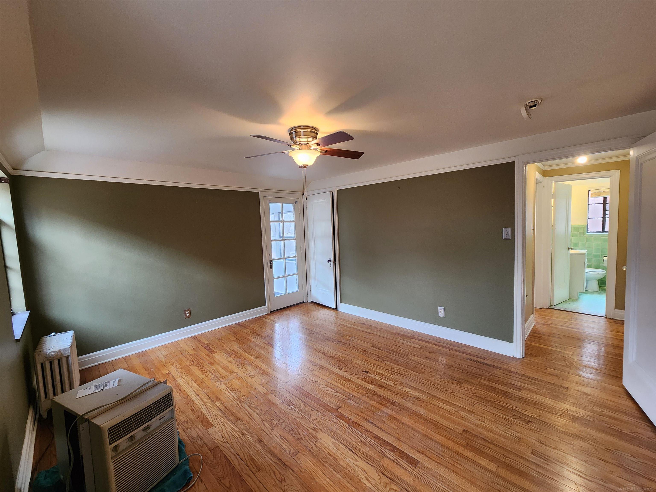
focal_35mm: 13
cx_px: 328
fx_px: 246
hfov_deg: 106.2
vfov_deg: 89.9
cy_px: 246
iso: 250
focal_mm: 2.2
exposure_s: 1/60
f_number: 2.2
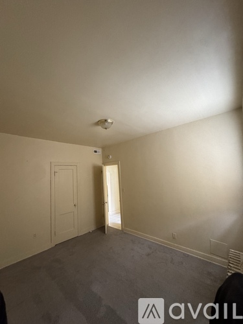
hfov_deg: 85.7
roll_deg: +4.6
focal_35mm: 14
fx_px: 131
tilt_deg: +5.2
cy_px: 162
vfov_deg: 102.1
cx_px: 122
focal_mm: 2.22
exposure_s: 1/60
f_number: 2.2
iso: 1000
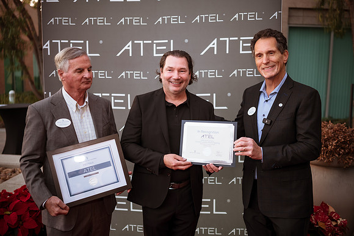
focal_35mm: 35
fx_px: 344
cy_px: 118
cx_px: 177
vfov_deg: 37.9
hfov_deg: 54.4
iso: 320
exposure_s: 1/640
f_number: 1.8
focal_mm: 35
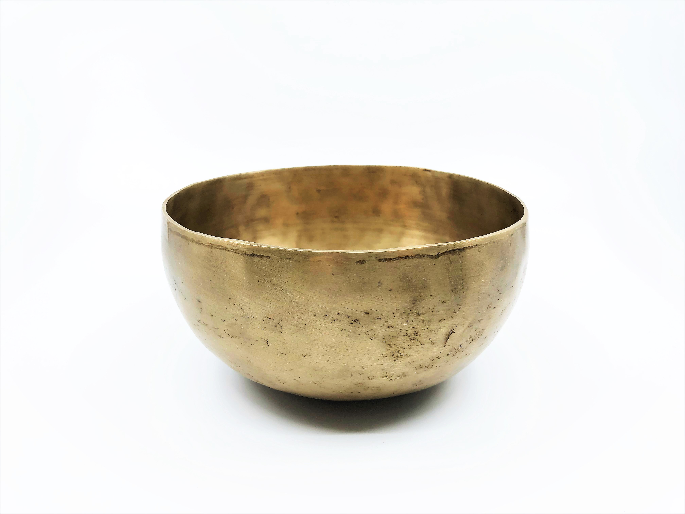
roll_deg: -1.2
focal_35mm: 28
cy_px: 257
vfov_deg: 49.7
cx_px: 342
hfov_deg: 63.4
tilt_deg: -20.0
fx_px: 554
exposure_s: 1/302
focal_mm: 4
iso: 20
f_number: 1.8
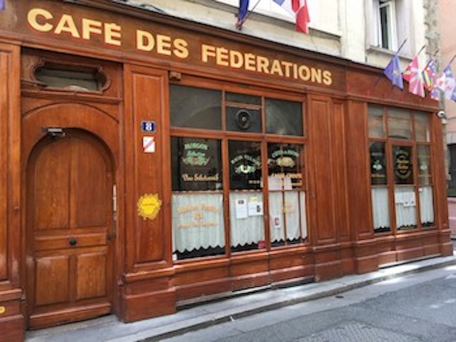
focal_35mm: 29
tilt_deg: +3.9
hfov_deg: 61.6
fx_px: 382
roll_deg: +2.0
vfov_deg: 48.3
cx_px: 228
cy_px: 171
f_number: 2.2
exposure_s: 1/50
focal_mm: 4.15
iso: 25
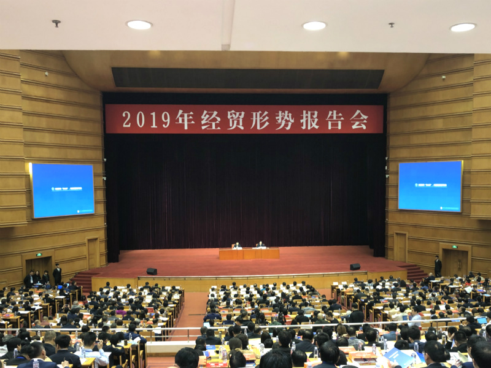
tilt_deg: -5.1
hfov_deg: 63.4
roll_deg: +0.1
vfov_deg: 49.7
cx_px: 246
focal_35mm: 28
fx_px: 397
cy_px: 184
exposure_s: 1/20
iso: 40
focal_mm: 4
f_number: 1.8
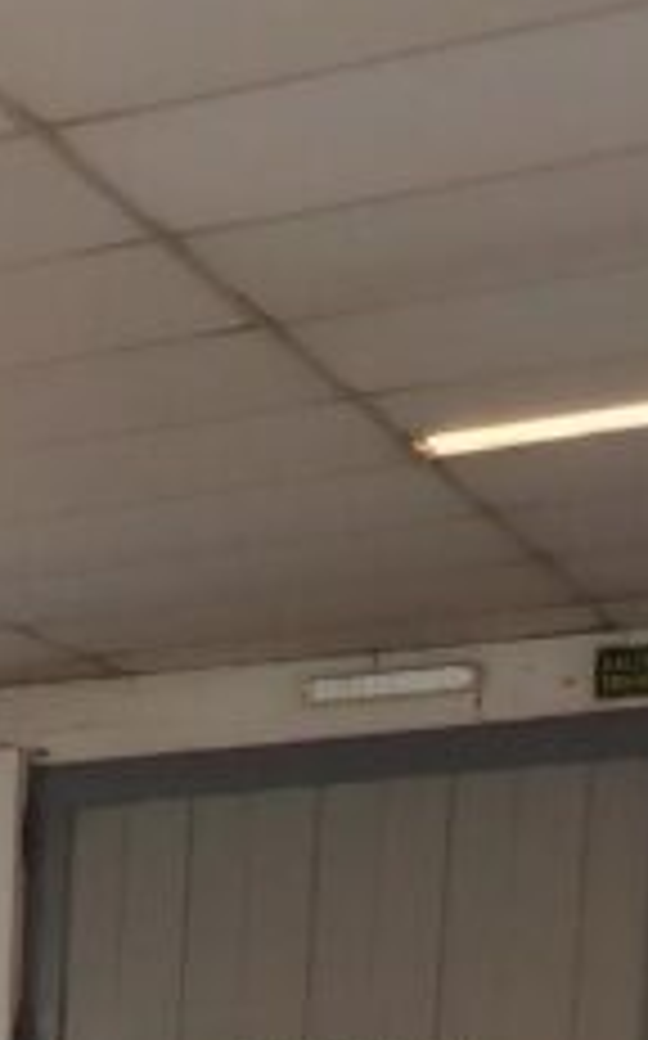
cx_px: -1030
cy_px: 1828
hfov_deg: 9.8
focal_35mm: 113
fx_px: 3199
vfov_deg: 15.9
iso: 219
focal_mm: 5.25
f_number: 1.75
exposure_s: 1/100
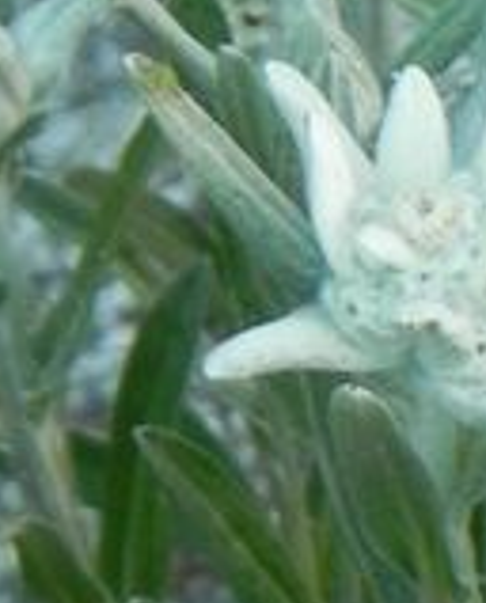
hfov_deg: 1.3
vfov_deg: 1.6
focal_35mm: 1210
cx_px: 558
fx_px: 21673
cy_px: 755
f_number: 5
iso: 160
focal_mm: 44
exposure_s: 1/13
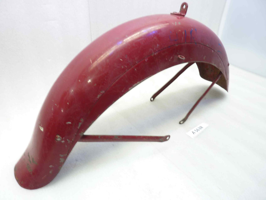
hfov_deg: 69.4
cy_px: 100
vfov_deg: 54.9
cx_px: 133
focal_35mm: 25
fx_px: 192
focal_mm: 4.1
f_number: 3.3
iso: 80
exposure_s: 1/8
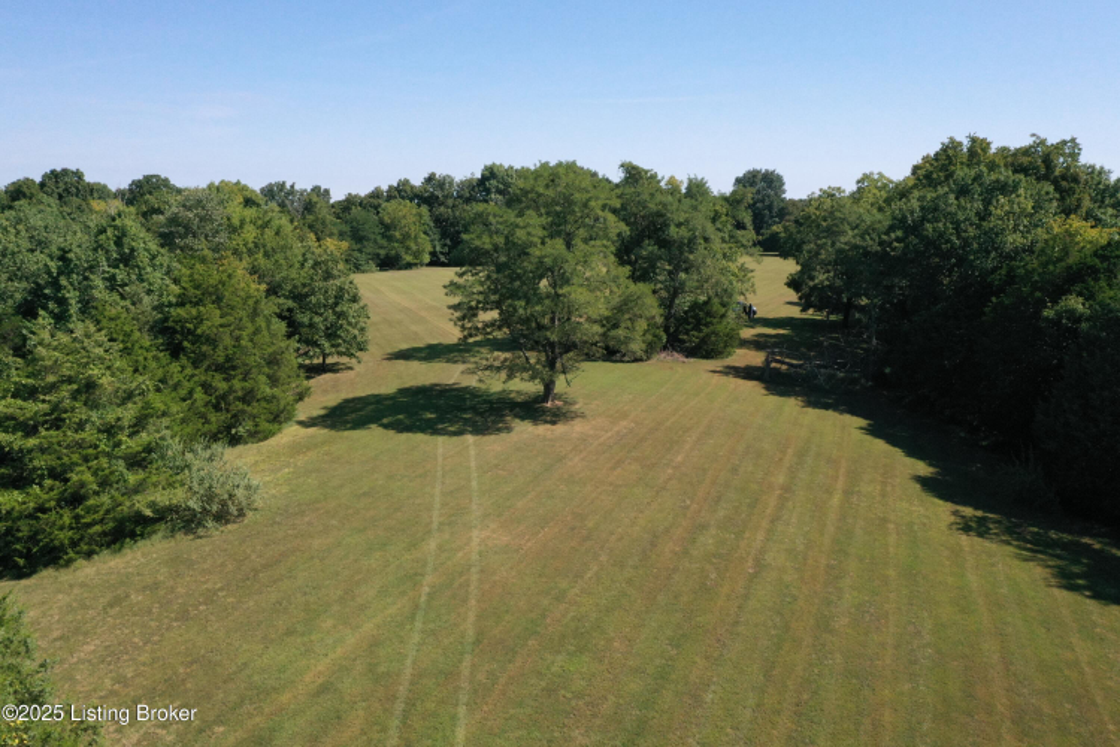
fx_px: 871
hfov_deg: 65.5
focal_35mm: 28
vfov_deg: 46.4
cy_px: 374
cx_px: 560
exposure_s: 1/1250
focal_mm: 10.26
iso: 800
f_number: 8
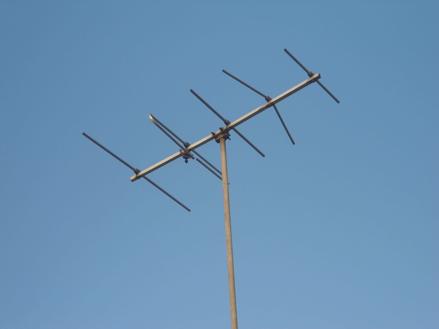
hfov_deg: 18.7
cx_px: 220
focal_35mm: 105
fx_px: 1332
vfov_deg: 14.1
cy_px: 164
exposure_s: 1/200
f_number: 5.9
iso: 80
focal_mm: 18.8
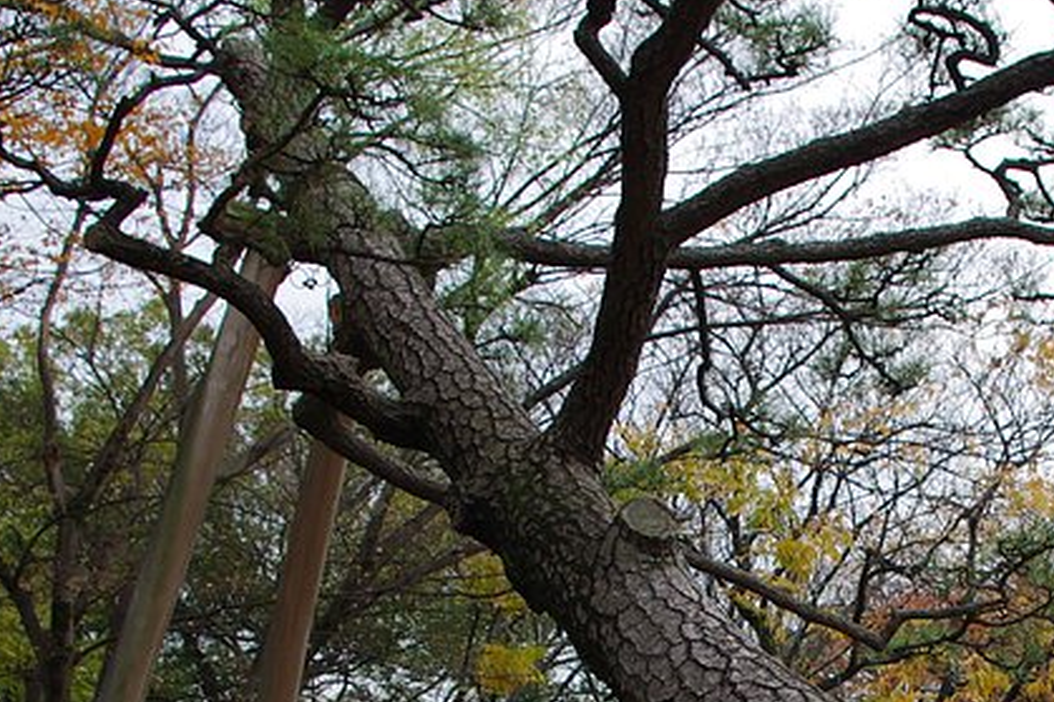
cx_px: 848
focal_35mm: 66
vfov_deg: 19.7
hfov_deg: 29.8
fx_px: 1931
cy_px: 779
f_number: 5
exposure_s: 1/50
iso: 80
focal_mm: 18
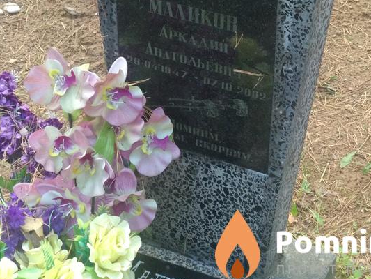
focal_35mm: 78
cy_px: 73
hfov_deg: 25.0
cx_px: 219
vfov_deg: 18.8
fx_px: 836
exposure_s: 1/60
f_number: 2.6
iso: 800
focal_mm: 5.99
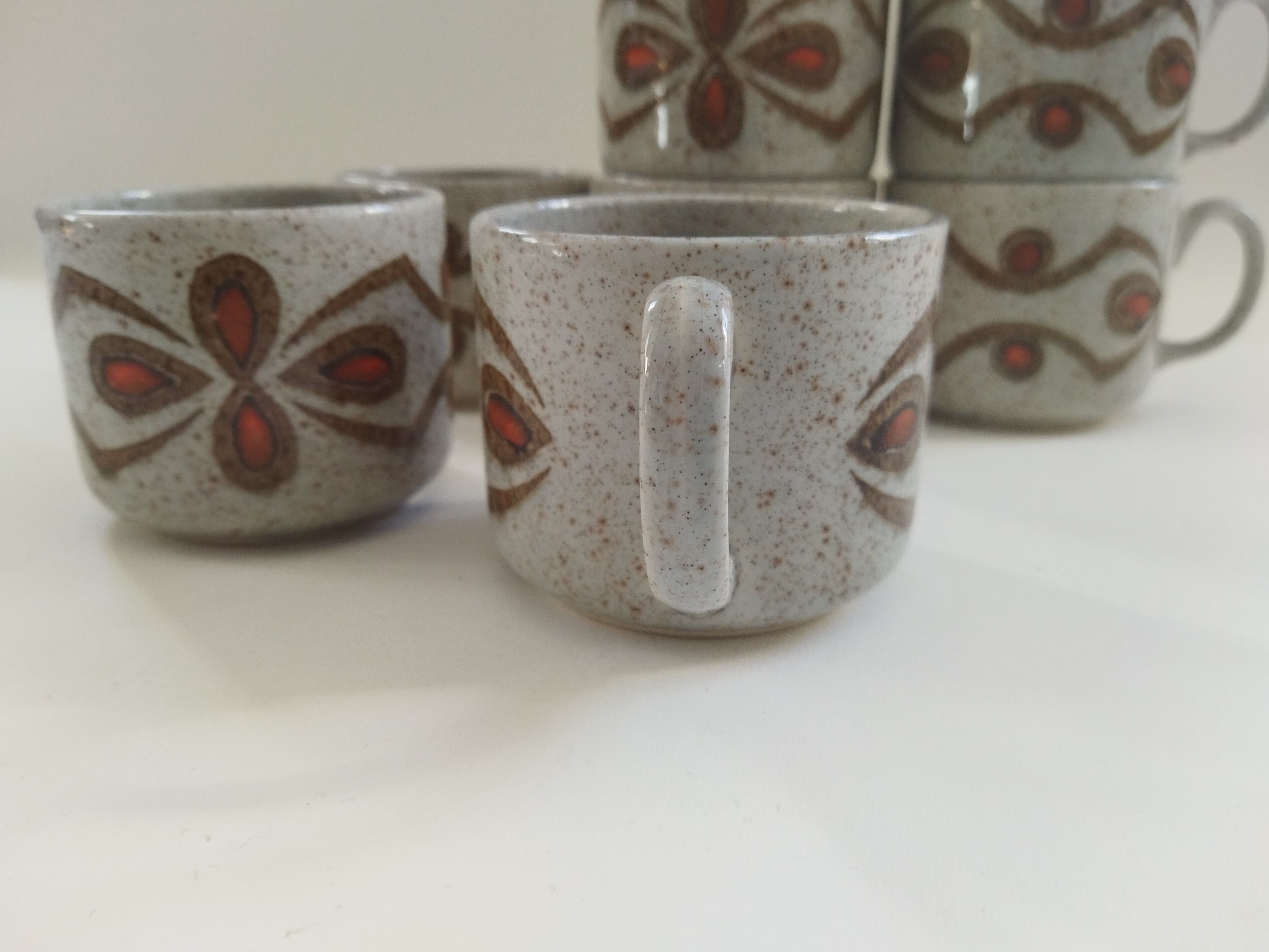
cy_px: 476
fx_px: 990
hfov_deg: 65.3
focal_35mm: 27
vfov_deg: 51.3
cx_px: 634
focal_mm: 4.71
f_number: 1.79
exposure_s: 1/100
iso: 123
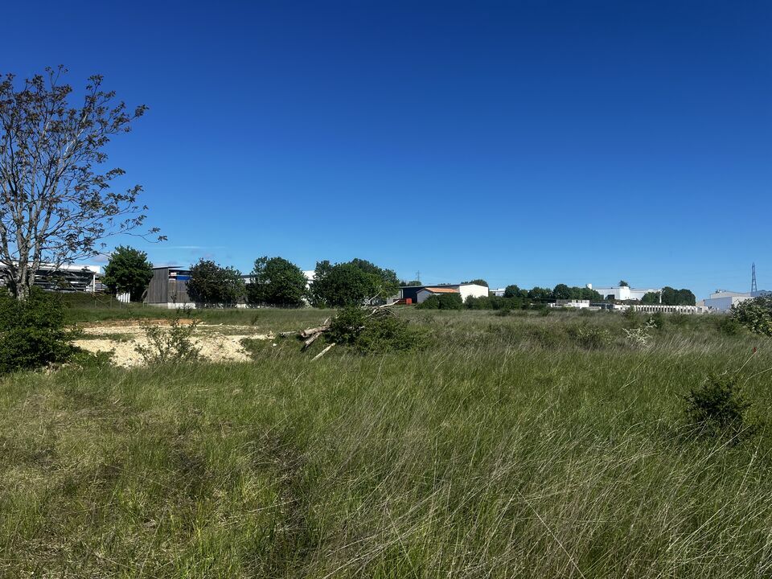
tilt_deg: +2.4
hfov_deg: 67.3
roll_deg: +0.4
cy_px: 290
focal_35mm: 26
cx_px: 386
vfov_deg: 53.1
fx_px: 580
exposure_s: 1/4310
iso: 50
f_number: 1.6
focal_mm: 5.1
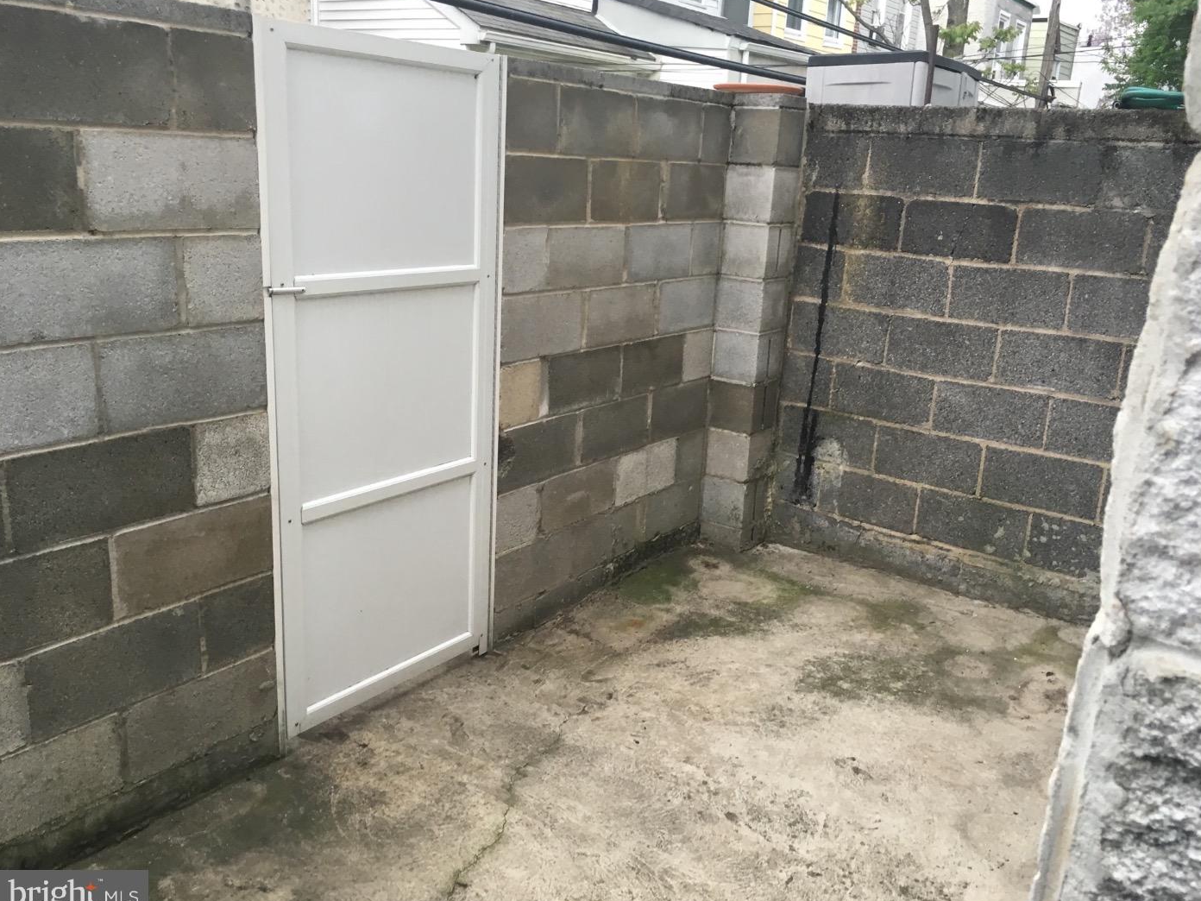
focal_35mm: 30
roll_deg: -3.5
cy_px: 454
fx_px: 1041
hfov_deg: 60.0
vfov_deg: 46.8
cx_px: 619
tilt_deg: -13.1
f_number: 2.2
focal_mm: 4.15
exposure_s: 1/30
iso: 32
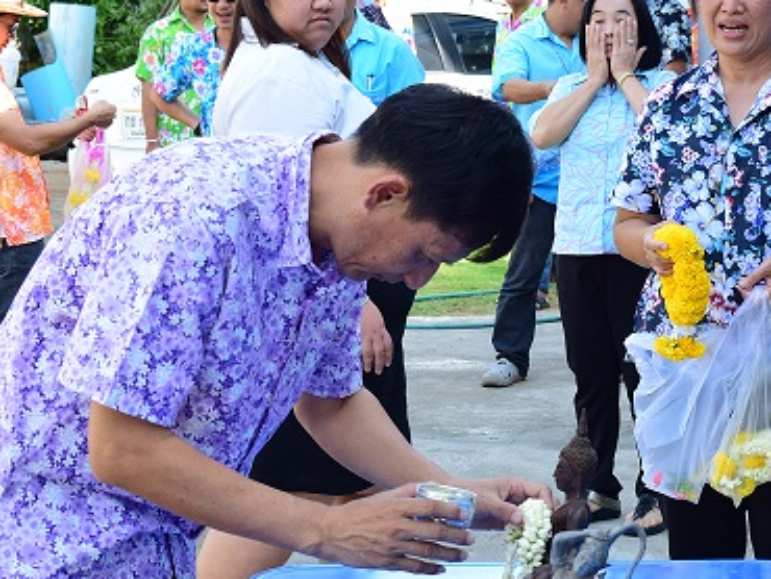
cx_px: 519
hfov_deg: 17.7
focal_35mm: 111
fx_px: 2474
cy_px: 296
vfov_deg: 13.4
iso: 400
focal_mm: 38
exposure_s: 1/200
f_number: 7.1
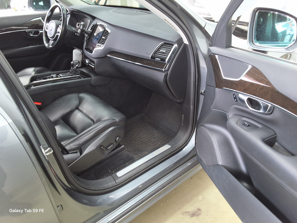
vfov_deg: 49.7
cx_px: 148
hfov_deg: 63.4
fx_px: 240
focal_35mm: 28
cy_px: 112
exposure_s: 1/40
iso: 160
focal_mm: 2.91
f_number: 1.9
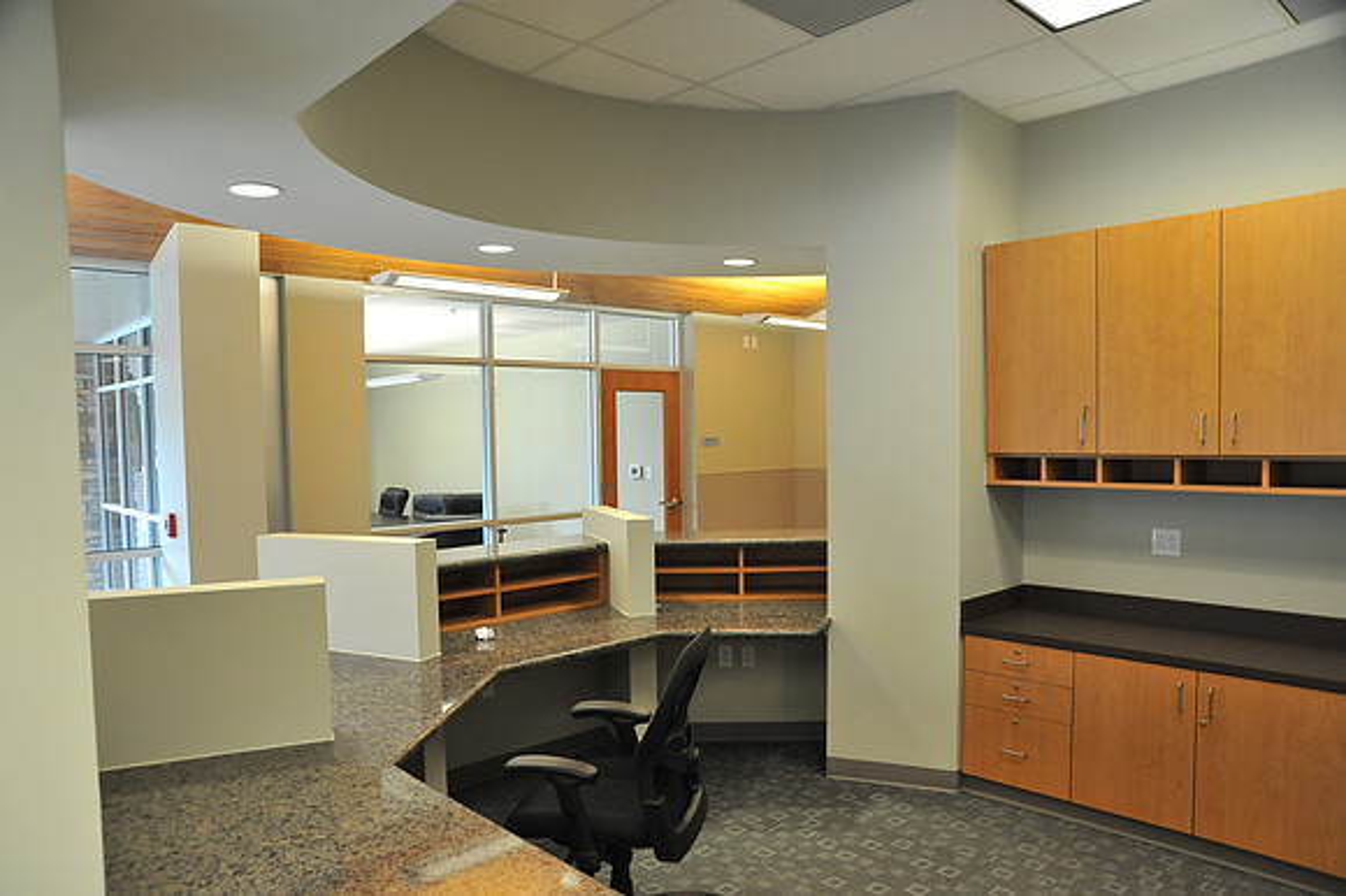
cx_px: 673
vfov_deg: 53.1
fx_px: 897
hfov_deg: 73.8
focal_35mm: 24
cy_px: 448
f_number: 7.1
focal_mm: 24
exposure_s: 1/60
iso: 2200
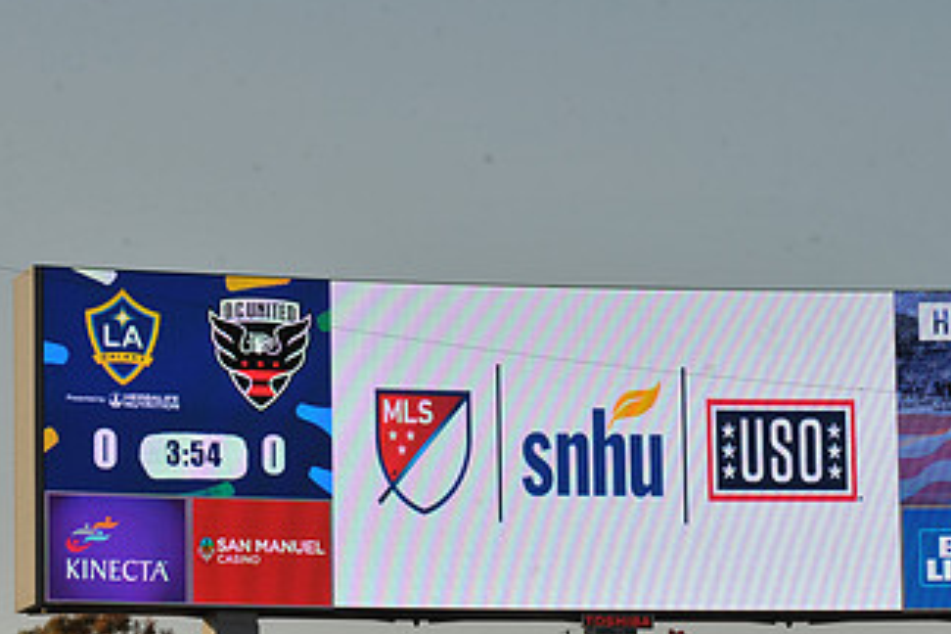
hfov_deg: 10.4
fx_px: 5204
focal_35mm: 197
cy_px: 499
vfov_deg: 7.0
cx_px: 611
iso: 400
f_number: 11
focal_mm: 110
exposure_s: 1/500
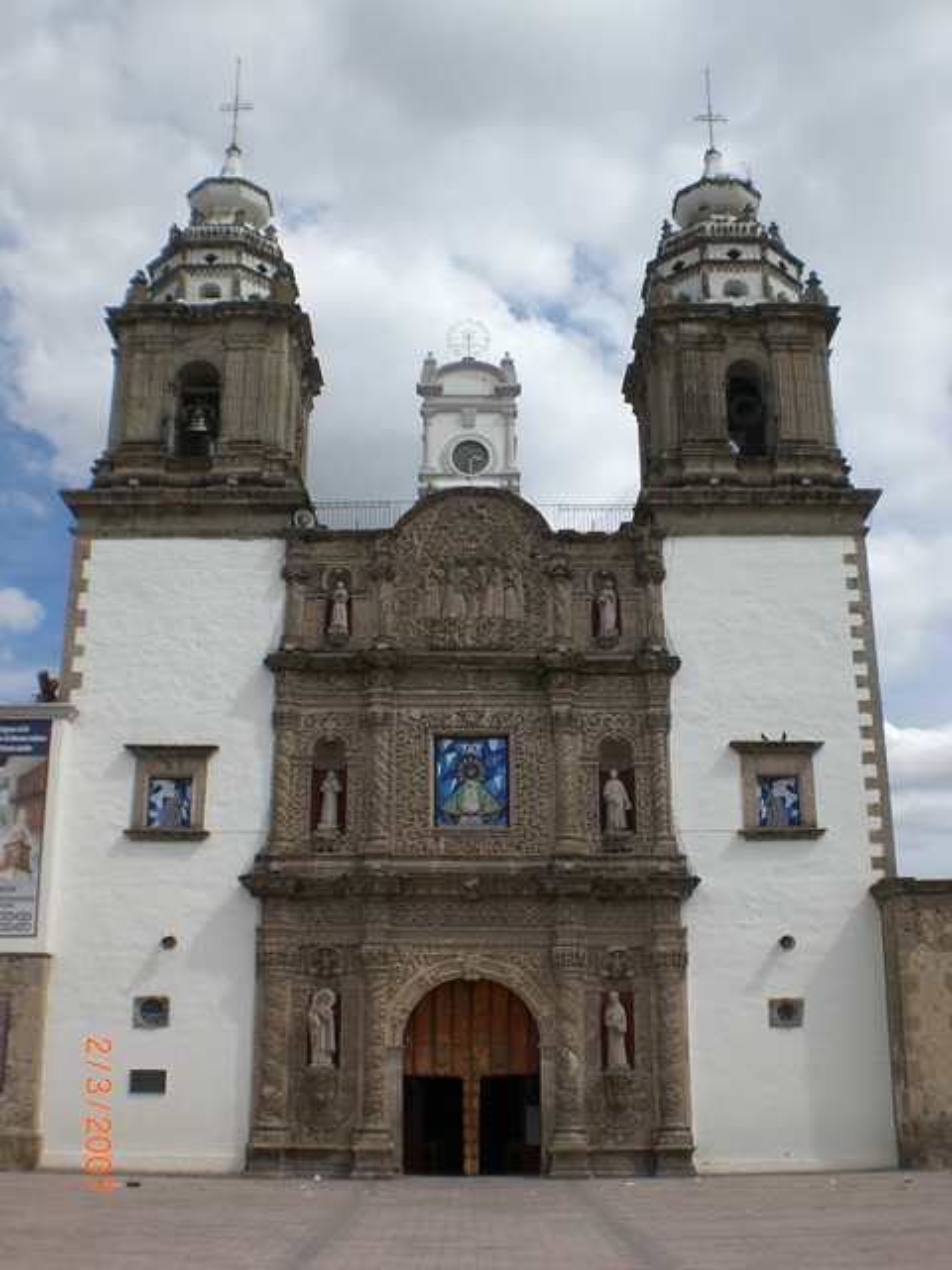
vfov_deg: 49.0
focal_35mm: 38
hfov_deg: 37.7
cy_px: 635
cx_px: 476
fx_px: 1393
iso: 50
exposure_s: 1/800
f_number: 4.4
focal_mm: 6.3
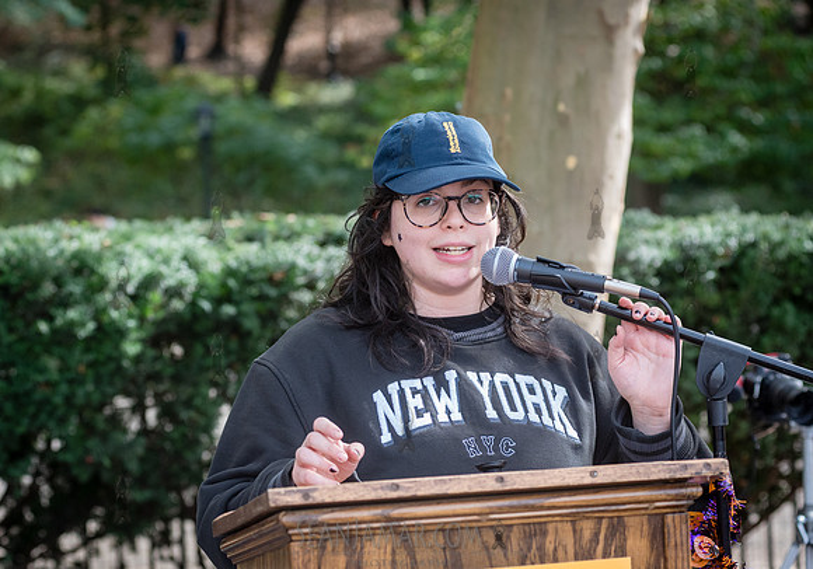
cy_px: 318
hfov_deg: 21.7
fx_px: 2119
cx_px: 336
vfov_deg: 15.3
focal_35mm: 92
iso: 1000
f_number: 5
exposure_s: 1/400
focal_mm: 80
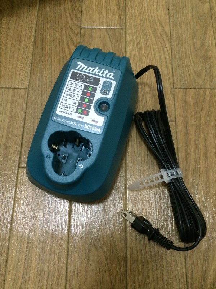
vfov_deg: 61.7
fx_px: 241
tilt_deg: -71.8
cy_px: 144
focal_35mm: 29
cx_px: 108
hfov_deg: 48.2
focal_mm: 4.15
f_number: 2.2
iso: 320
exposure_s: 1/15
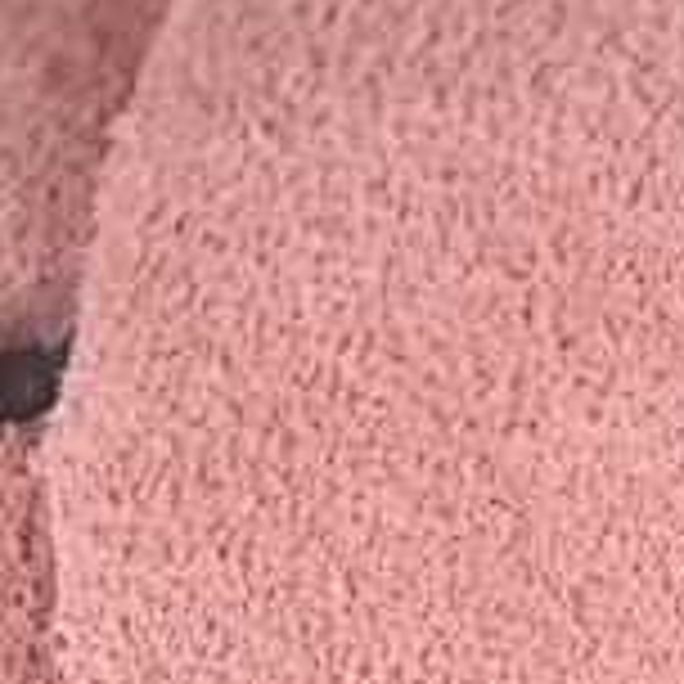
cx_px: 1089
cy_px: 932
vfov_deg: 3.8
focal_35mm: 454
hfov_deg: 3.8
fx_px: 10149
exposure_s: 1/60
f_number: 7.1
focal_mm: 50
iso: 160
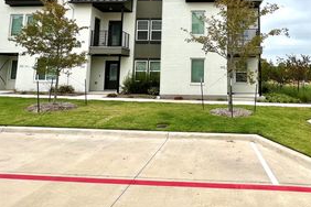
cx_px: 203
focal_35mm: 24
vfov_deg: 50.7
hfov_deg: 71.9
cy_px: 49
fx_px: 207
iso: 32
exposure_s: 1/809
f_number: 1.8
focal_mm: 1.57
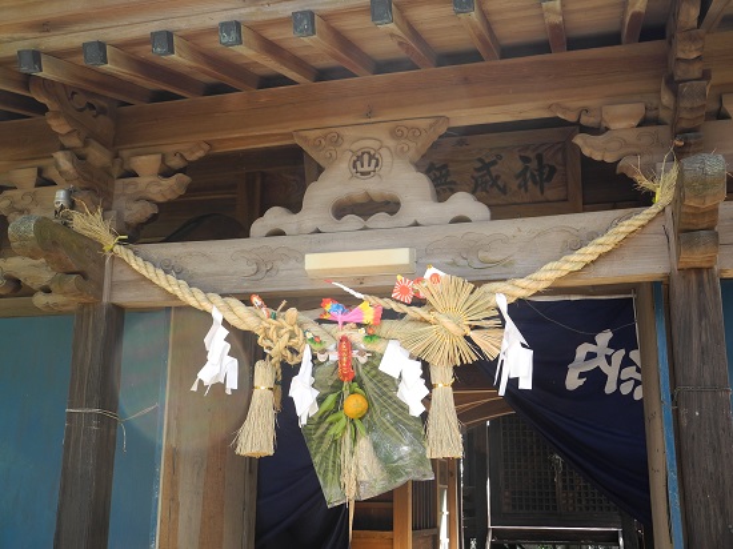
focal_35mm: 41
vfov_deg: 35.1
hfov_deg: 45.8
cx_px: 366
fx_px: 868
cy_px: 274
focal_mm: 8.8
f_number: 3.2
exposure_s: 1/42
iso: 100
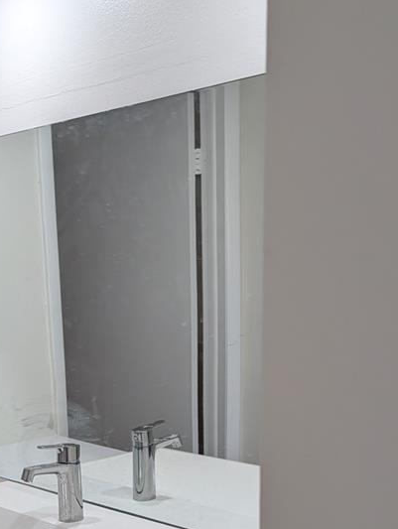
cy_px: 452
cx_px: 69
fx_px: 826
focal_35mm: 54
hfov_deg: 26.5
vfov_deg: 34.0
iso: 157
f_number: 1.68
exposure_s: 1/275
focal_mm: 6.9
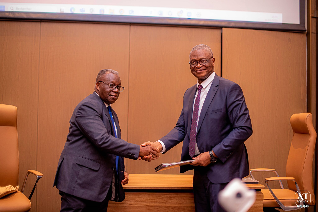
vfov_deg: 27.0
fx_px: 442
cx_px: 159
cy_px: 106
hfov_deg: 39.6
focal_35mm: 50
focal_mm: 50
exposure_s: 1/160
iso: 500
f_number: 2
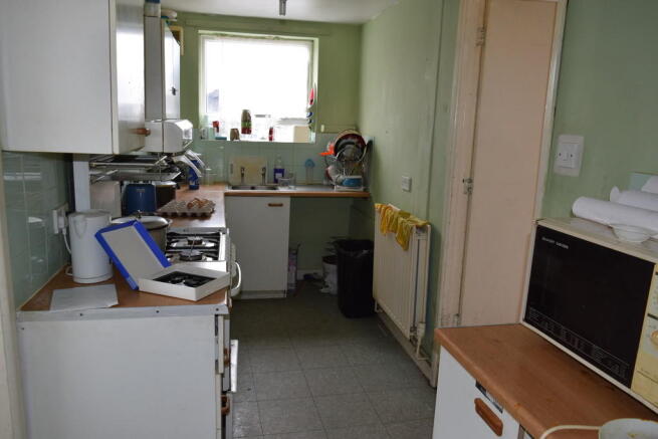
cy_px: 220
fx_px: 494
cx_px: 329
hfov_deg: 67.4
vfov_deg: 48.0
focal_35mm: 27
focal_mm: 18
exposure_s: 1/100
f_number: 5
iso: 800
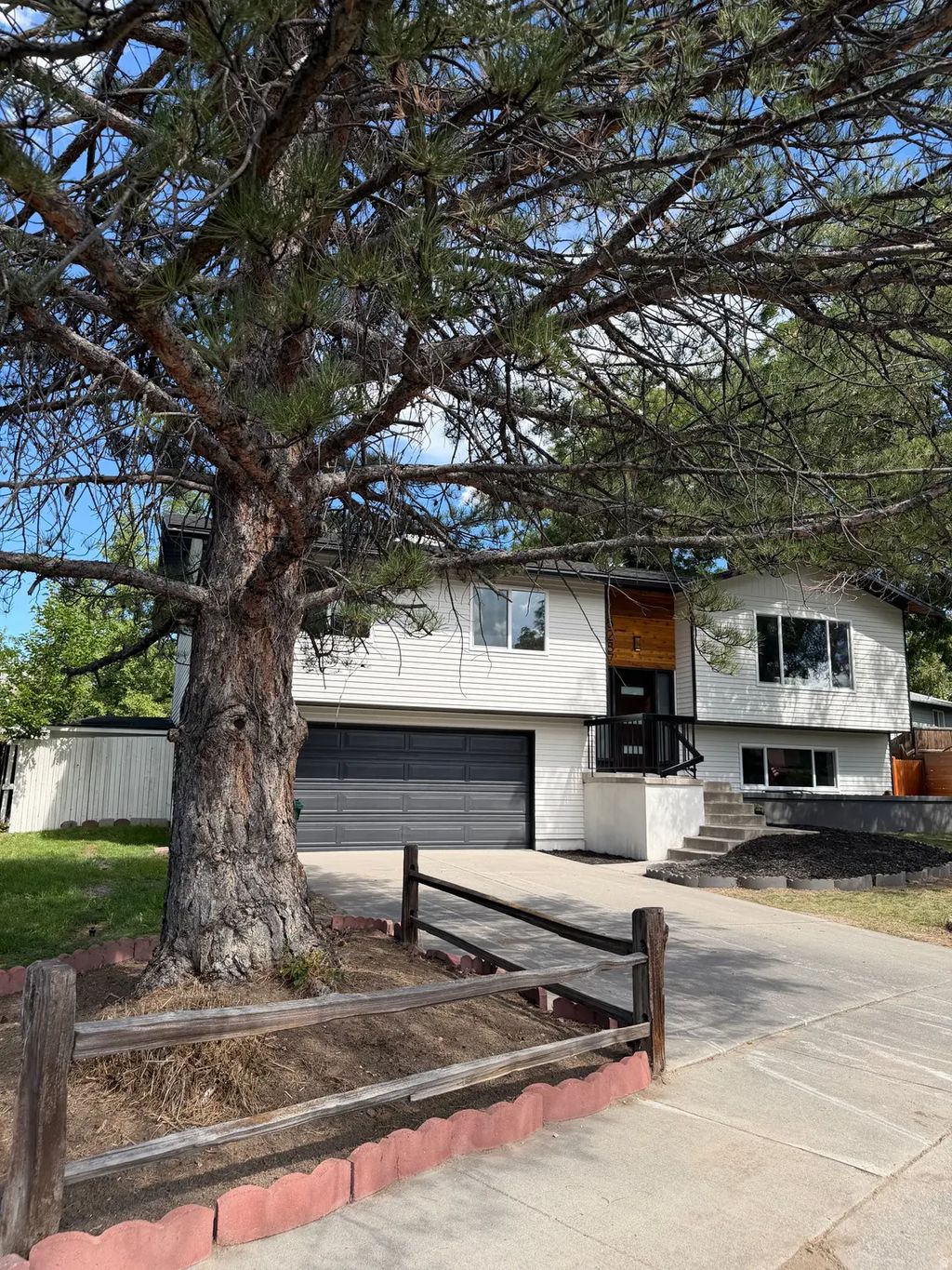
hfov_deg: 56.8
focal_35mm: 24
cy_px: 635
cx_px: 476
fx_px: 880
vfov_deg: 71.6
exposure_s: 1/1855
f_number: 1.78
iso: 100
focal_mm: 6.76
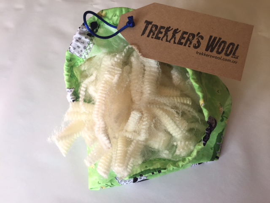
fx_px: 226
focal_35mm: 29
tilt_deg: -64.5
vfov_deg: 48.2
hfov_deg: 61.7
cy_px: 102
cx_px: 135
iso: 40
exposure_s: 1/60
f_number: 2.2
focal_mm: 4.15
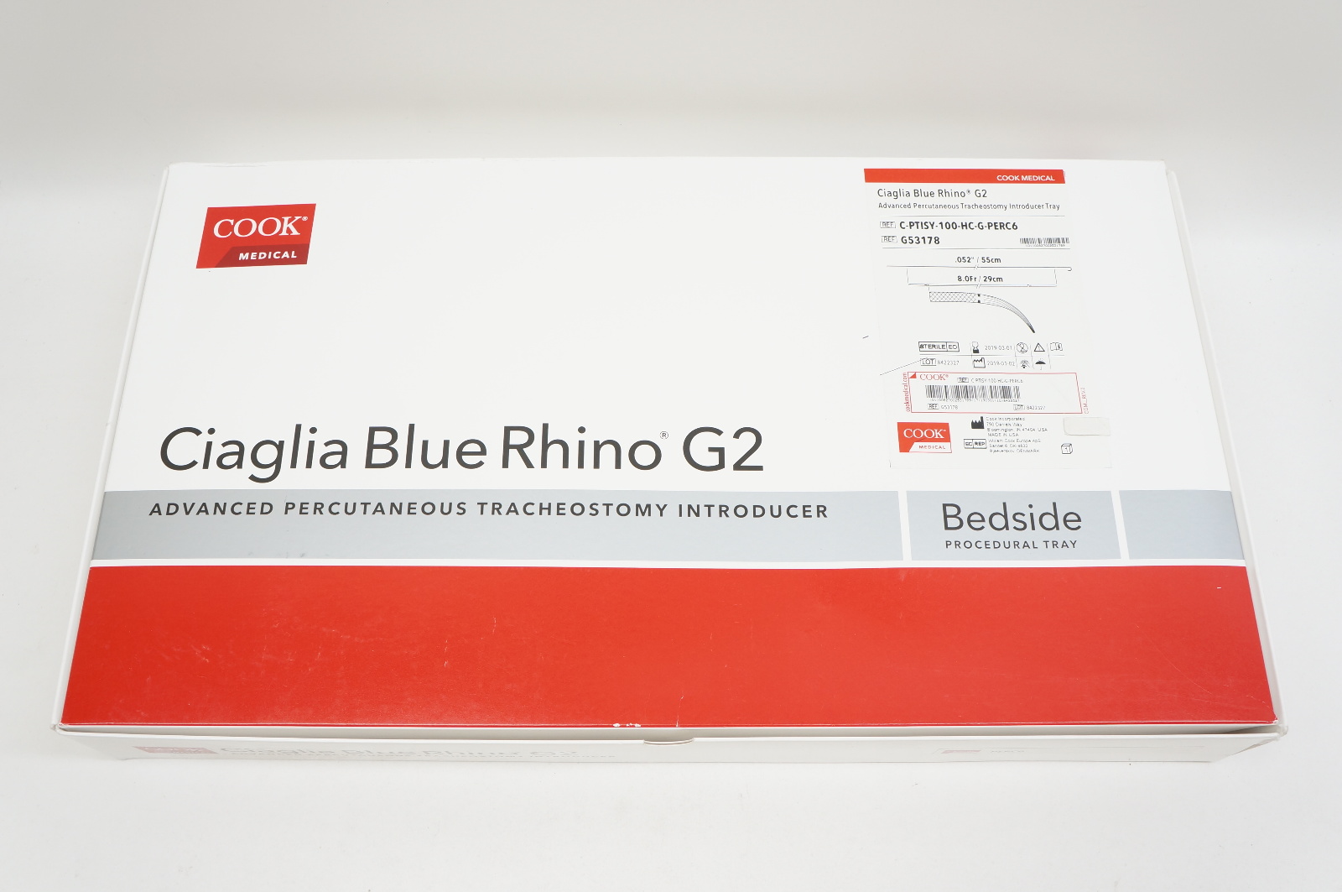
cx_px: 671
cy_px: 446
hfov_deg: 59.5
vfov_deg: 41.6
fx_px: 1173
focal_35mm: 32
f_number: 6.3
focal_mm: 21
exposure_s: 1/60
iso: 400
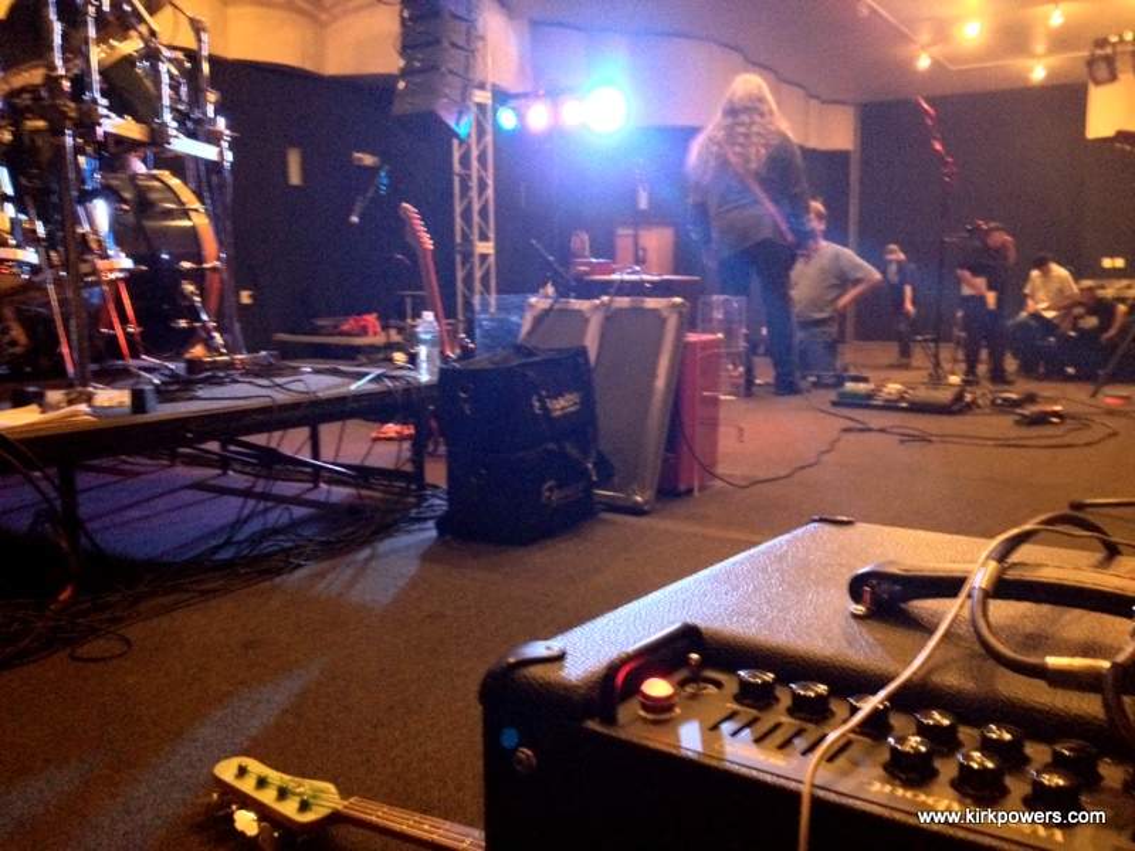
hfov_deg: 52.6
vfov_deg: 40.7
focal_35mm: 35
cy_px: 426
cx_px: 568
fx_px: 1148
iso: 800
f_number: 2.4
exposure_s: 1/15
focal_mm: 4.28
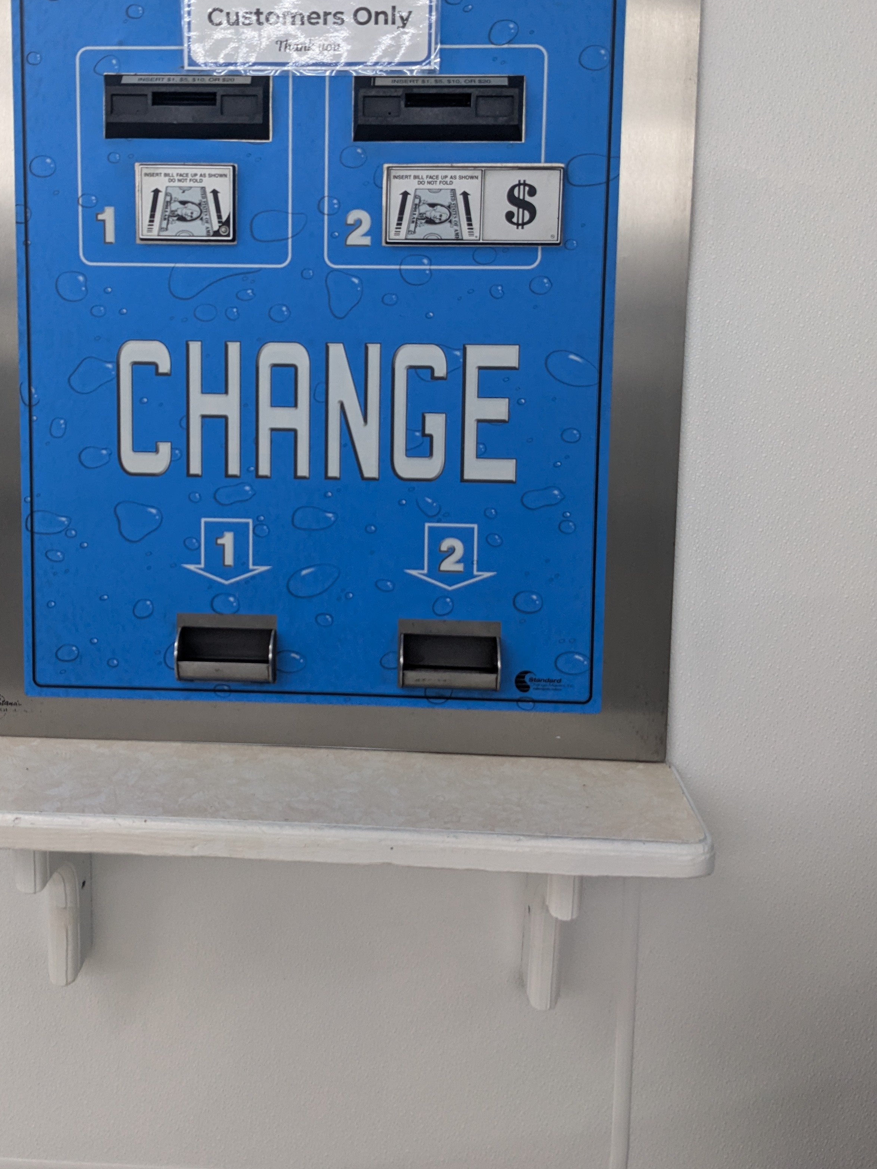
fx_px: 1182
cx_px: 332
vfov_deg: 52.0
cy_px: 432
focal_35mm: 35
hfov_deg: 40.4
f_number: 1.73
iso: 162
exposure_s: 1/120
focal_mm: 4.38
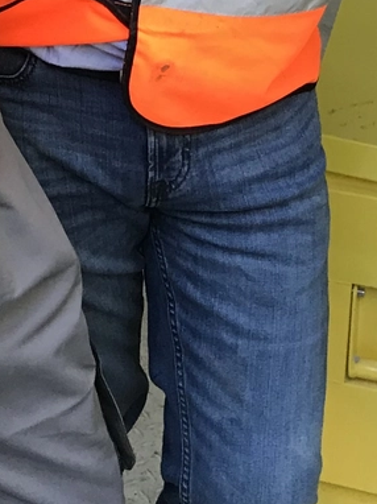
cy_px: -216
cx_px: -53
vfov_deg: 16.5
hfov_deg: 13.2
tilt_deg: -15.7
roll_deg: -0.7
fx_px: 1599
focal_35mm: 110
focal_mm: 3.99
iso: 25
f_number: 1.8
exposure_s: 1/33
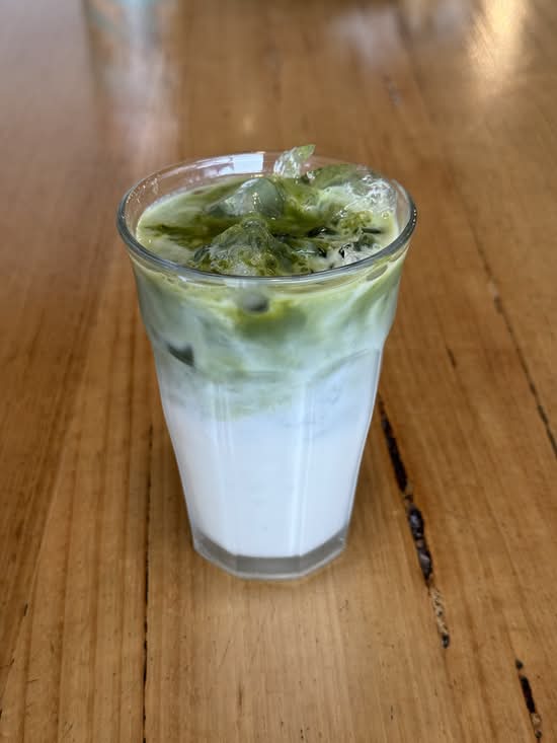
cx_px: 278
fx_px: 1030
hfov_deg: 30.3
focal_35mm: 48
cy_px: 372
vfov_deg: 39.7
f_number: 1.78
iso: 80
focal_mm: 6.76
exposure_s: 1/100
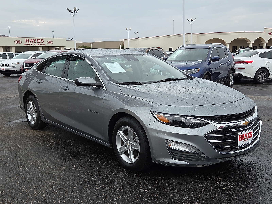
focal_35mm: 39
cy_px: 102
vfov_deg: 36.8
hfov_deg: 47.9
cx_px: 136
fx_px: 306
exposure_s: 1/1250
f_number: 1.8
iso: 76
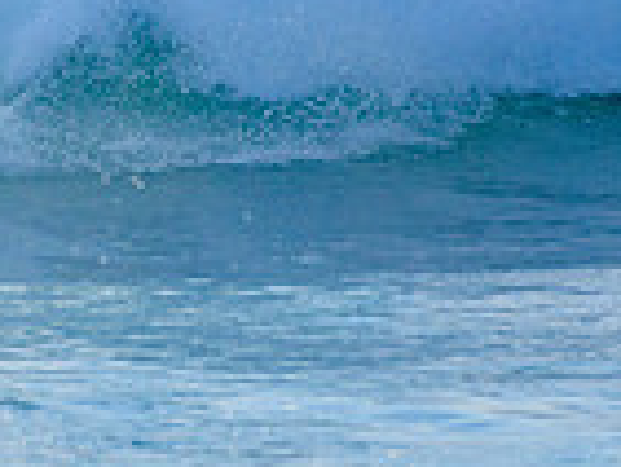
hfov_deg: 0.8
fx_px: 43415
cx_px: -345
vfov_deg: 0.6
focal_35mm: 2418
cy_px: 17
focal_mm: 500
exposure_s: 1/2000
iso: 200
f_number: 5.6
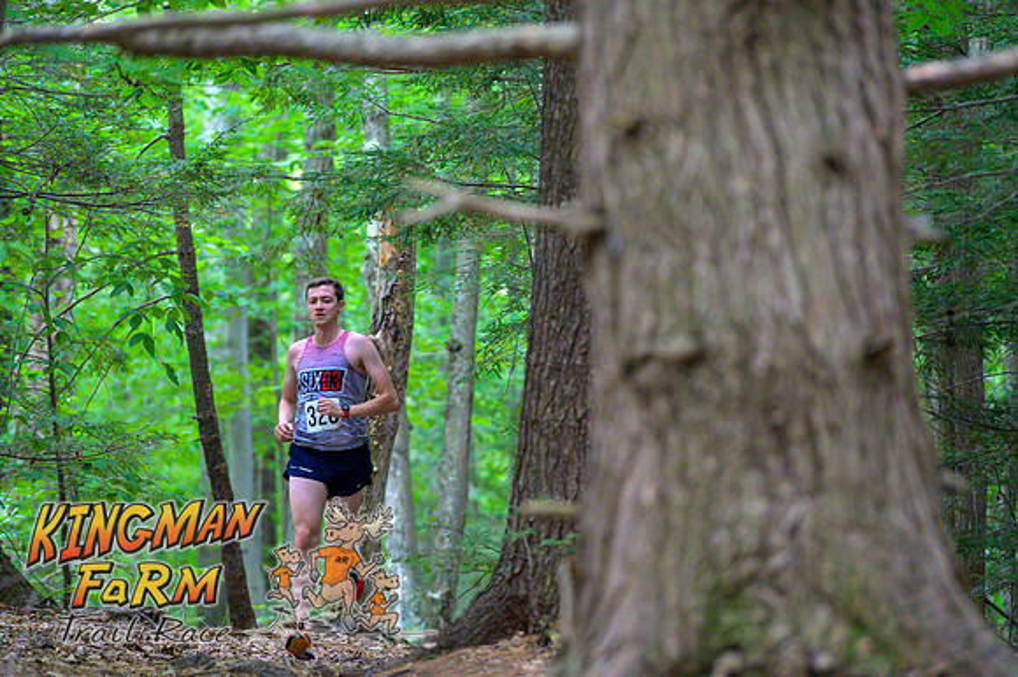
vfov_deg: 6.9
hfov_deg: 10.3
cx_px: 509
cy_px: 338
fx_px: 5652
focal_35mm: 200
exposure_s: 1/200
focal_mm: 200
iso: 8000
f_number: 4
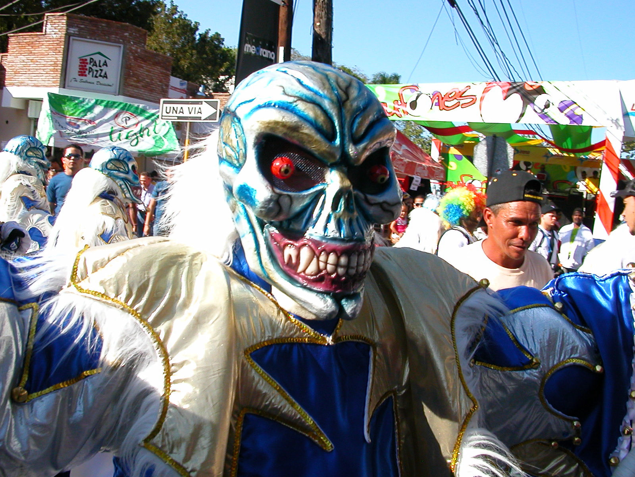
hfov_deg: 50.1
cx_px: 318
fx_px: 679
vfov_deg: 38.7
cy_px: 238
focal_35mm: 37
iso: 100
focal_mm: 5.6
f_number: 4.5
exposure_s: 1/335
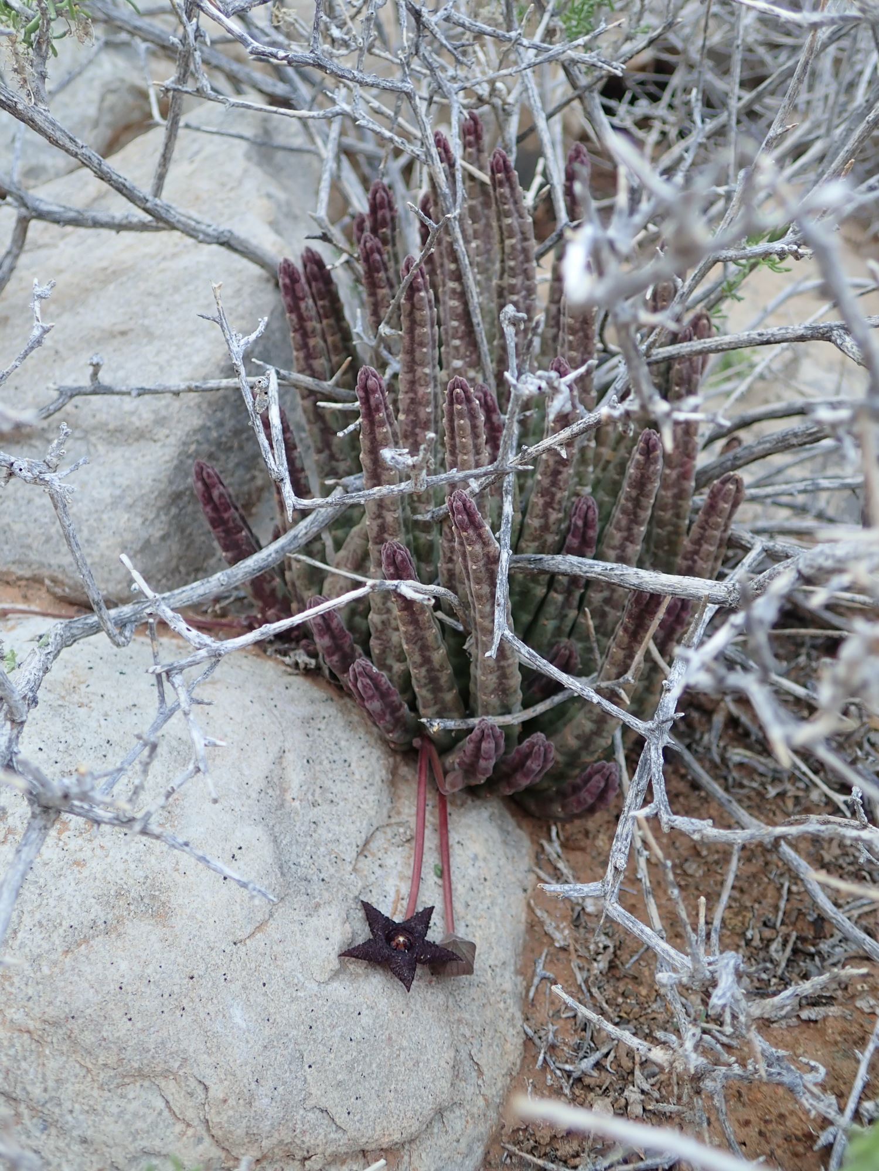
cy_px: 586
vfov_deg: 60.0
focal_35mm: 30
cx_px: 440
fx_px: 1016
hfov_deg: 46.8
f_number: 2.3
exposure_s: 1/80
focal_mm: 5.5
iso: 100
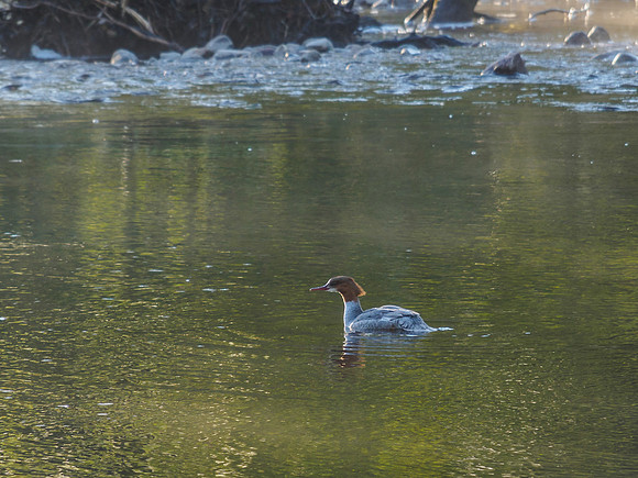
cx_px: 372
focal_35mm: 560
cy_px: 278
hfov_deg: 3.5
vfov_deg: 2.7
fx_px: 10329
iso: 200
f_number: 5.6
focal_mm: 150
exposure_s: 1/100
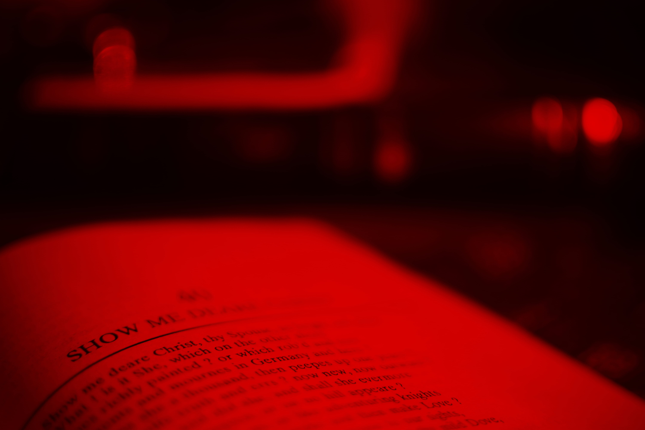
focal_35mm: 52
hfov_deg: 37.9
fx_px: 941
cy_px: 215
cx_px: 322
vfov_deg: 25.8
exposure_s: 1/30
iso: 200
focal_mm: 35
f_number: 1.8
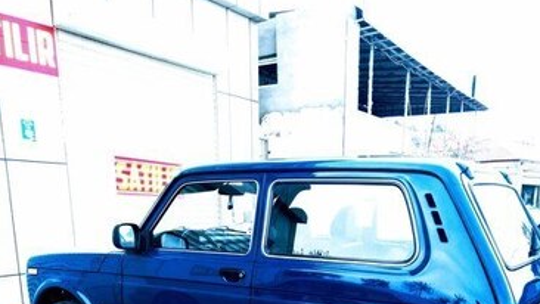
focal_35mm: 31
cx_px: 273
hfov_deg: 62.6
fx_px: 444
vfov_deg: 31.9
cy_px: 359
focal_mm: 3.57
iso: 152
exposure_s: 1/100
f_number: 2
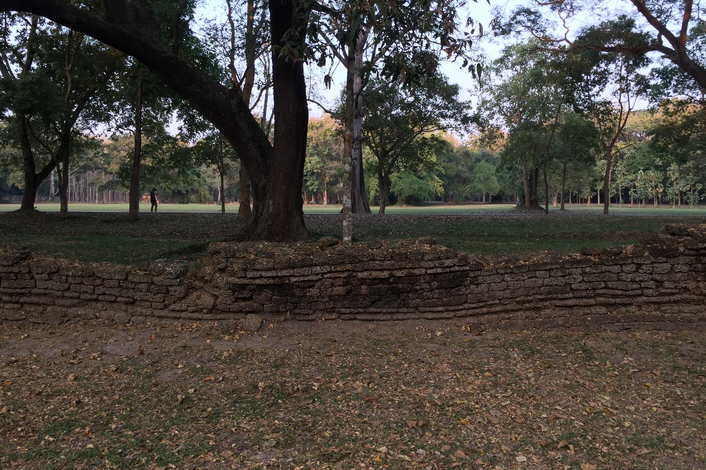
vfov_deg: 42.2
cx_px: 362
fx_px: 608
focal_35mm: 31
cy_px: 205
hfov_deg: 60.3
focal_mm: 4.15
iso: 32
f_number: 2.2
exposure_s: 1/60
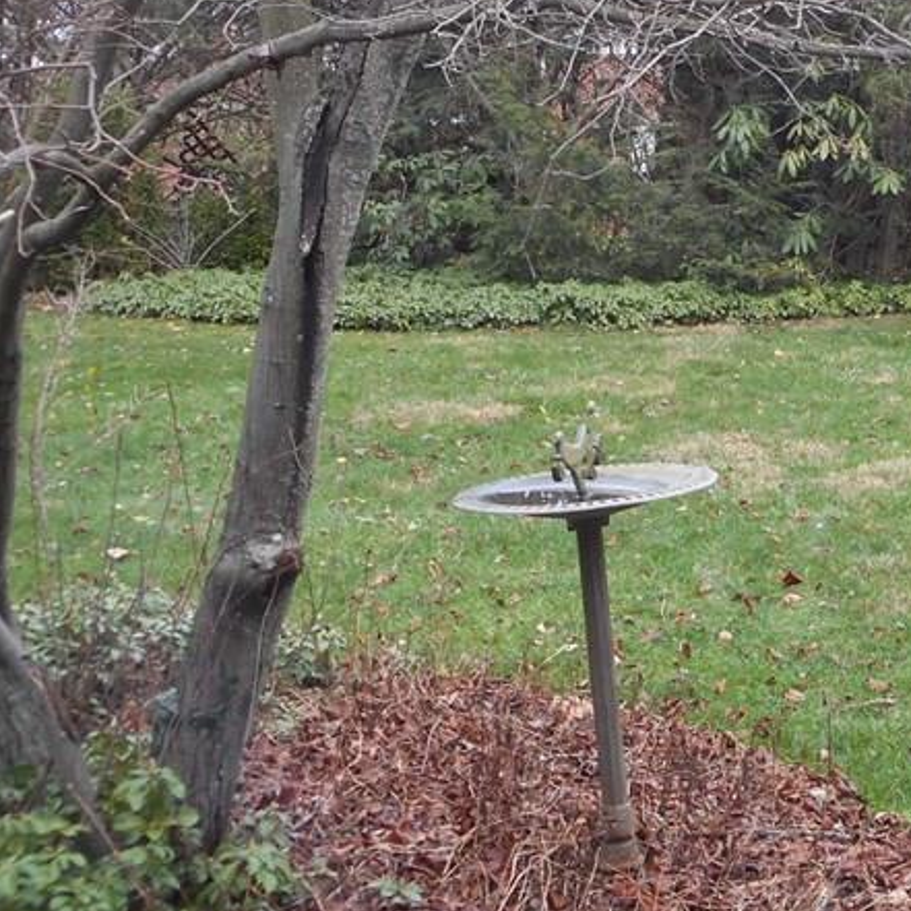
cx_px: 808
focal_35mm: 80
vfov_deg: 21.5
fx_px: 2382
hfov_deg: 21.2
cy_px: 269
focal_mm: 6.9
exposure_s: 1/30
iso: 100
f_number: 4.5
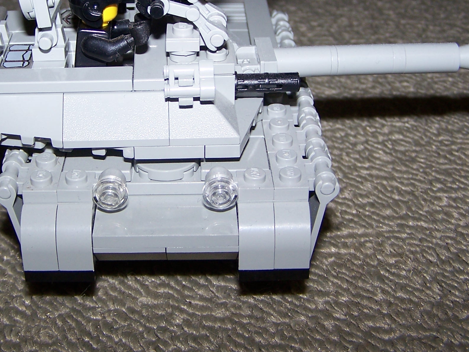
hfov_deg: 31.1
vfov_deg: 23.4
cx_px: 187
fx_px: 840
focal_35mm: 62
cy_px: 94
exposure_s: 1/60
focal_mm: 6.3
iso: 80
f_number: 2.8
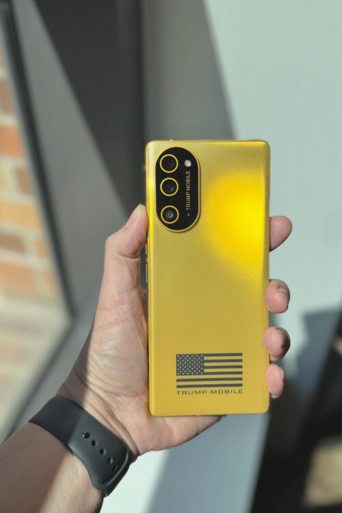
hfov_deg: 38.8
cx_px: 186
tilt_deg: -42.7
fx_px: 485
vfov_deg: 55.8
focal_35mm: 34
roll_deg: -1.3
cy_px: 254
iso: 80
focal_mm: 6.76
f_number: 1.78
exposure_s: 1/4405
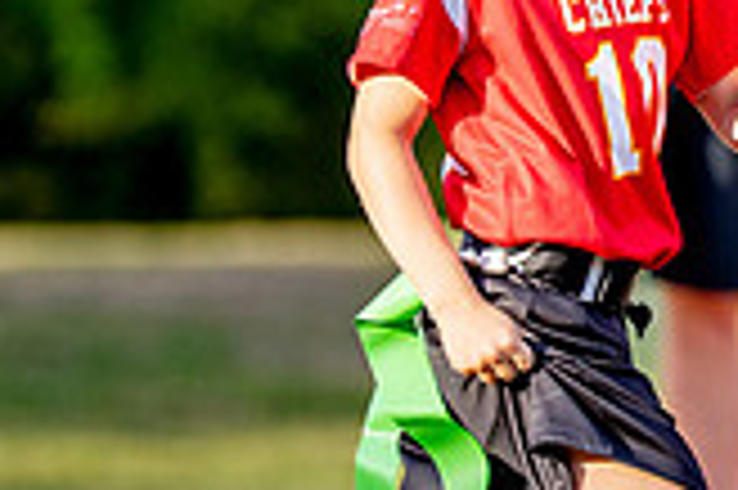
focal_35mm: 1106
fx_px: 22650
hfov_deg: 1.9
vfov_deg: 1.2
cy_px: -63
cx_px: 1075
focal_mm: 200
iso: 250
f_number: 2.8
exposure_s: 1/1600
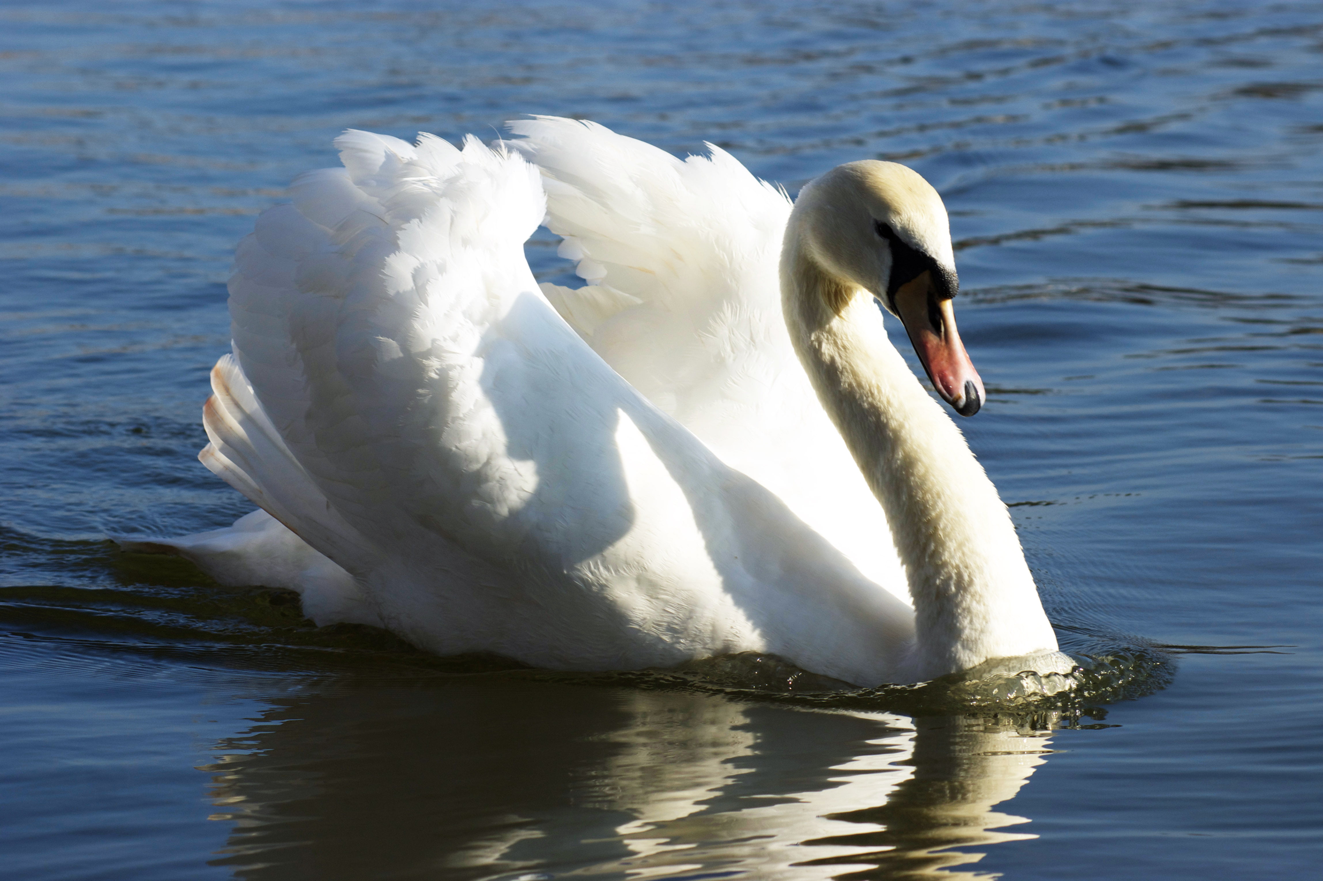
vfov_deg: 7.6
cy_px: 440
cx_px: 662
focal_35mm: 180
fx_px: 6611
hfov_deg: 11.4
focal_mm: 120
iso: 100
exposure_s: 1/250
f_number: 8
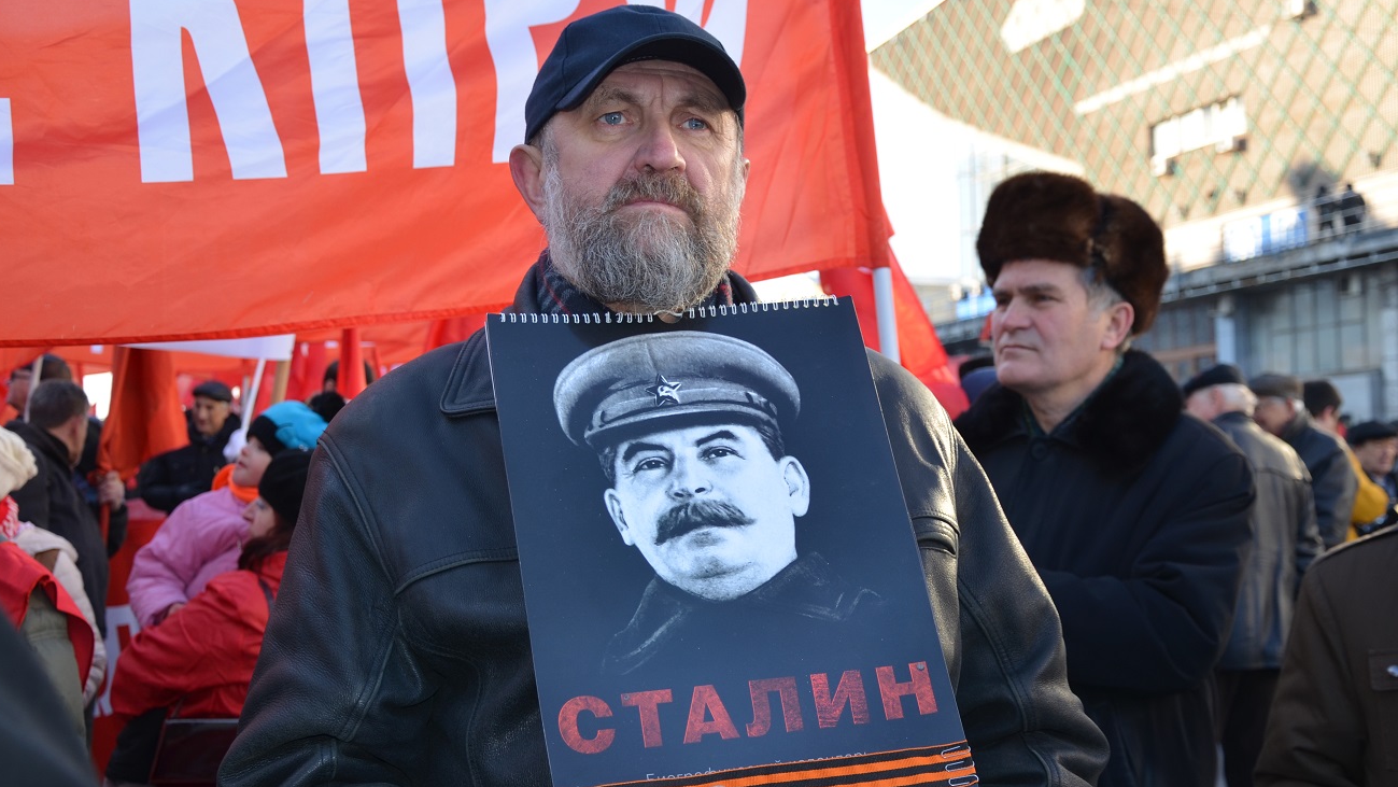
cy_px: 369
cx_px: 713
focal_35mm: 50
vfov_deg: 24.0
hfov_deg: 41.3
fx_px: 1854
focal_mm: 28
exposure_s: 1/200
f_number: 4
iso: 140
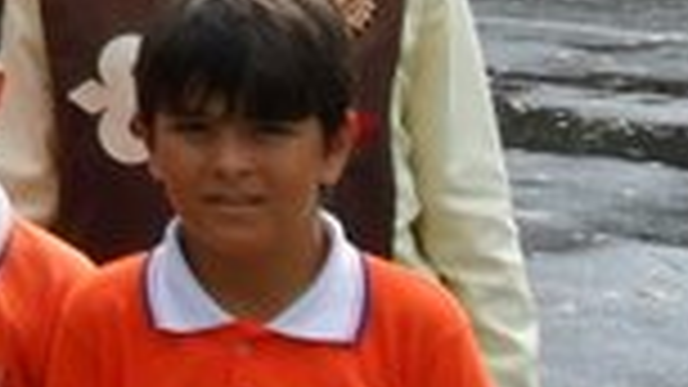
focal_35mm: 182
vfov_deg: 6.3
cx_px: -751
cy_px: -554
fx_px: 3320
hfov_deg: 10.7
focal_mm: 5.7
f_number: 3.7
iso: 100
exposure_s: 1/750
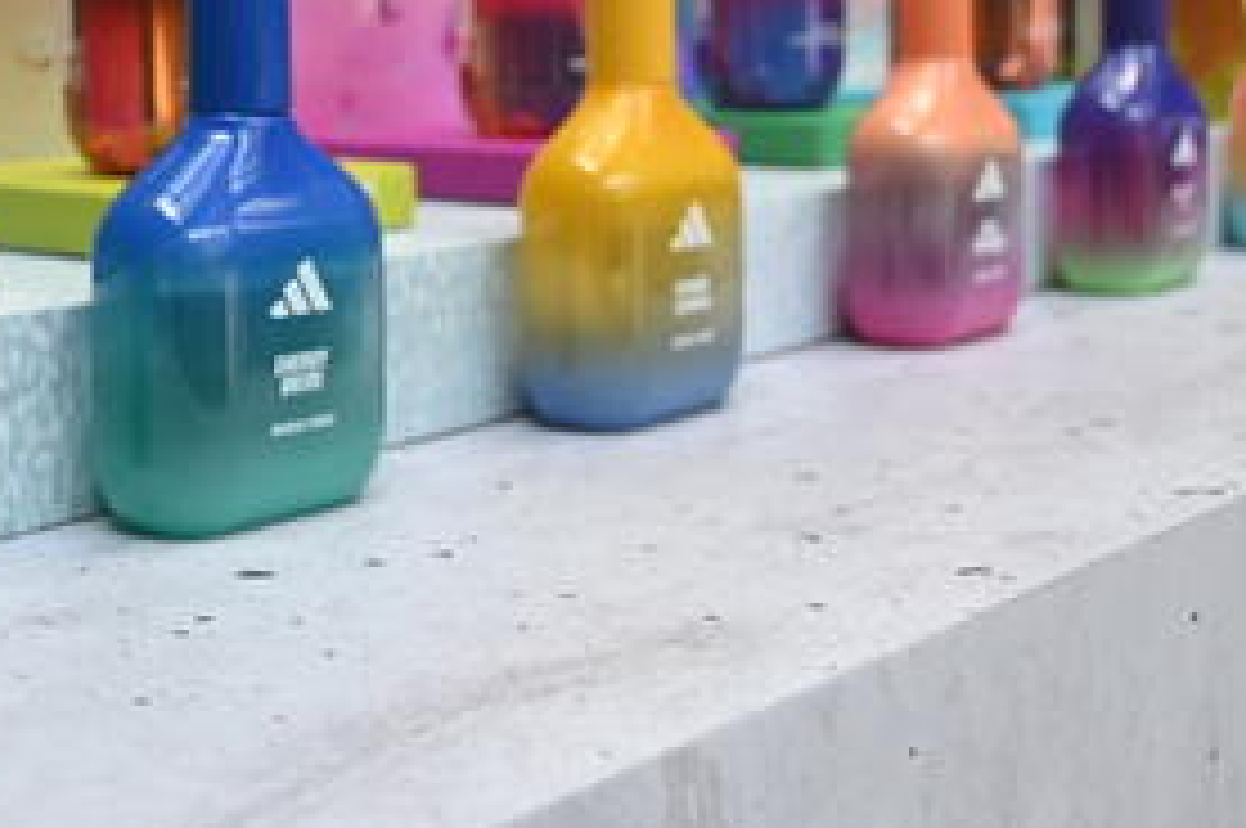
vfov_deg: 20.6
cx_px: 342
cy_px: 128
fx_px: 2247
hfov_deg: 30.6
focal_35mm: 65
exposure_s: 1/80
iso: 200
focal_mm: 24
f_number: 4.5
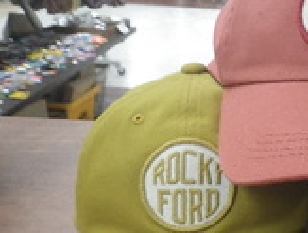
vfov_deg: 24.3
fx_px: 535
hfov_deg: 29.5
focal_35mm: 60
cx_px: 325
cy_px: 166
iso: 400
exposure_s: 1/50
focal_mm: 5
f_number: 3.5
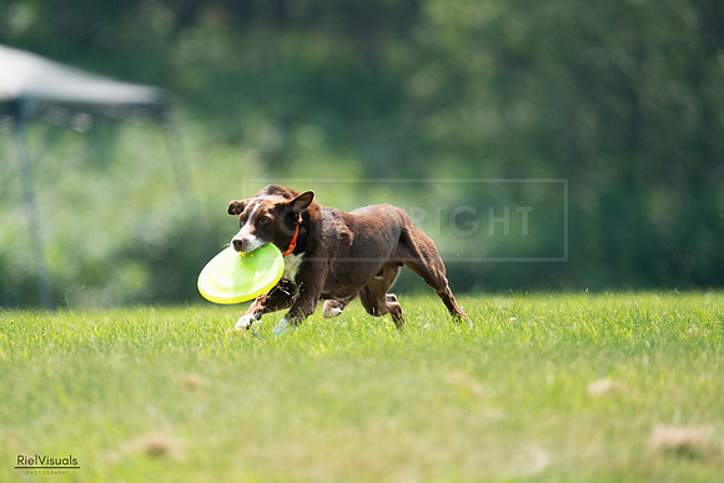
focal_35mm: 600
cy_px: 242
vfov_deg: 2.3
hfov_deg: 3.4
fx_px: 12069
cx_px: 362
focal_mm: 600
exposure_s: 1/4000
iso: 2500
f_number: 6.3
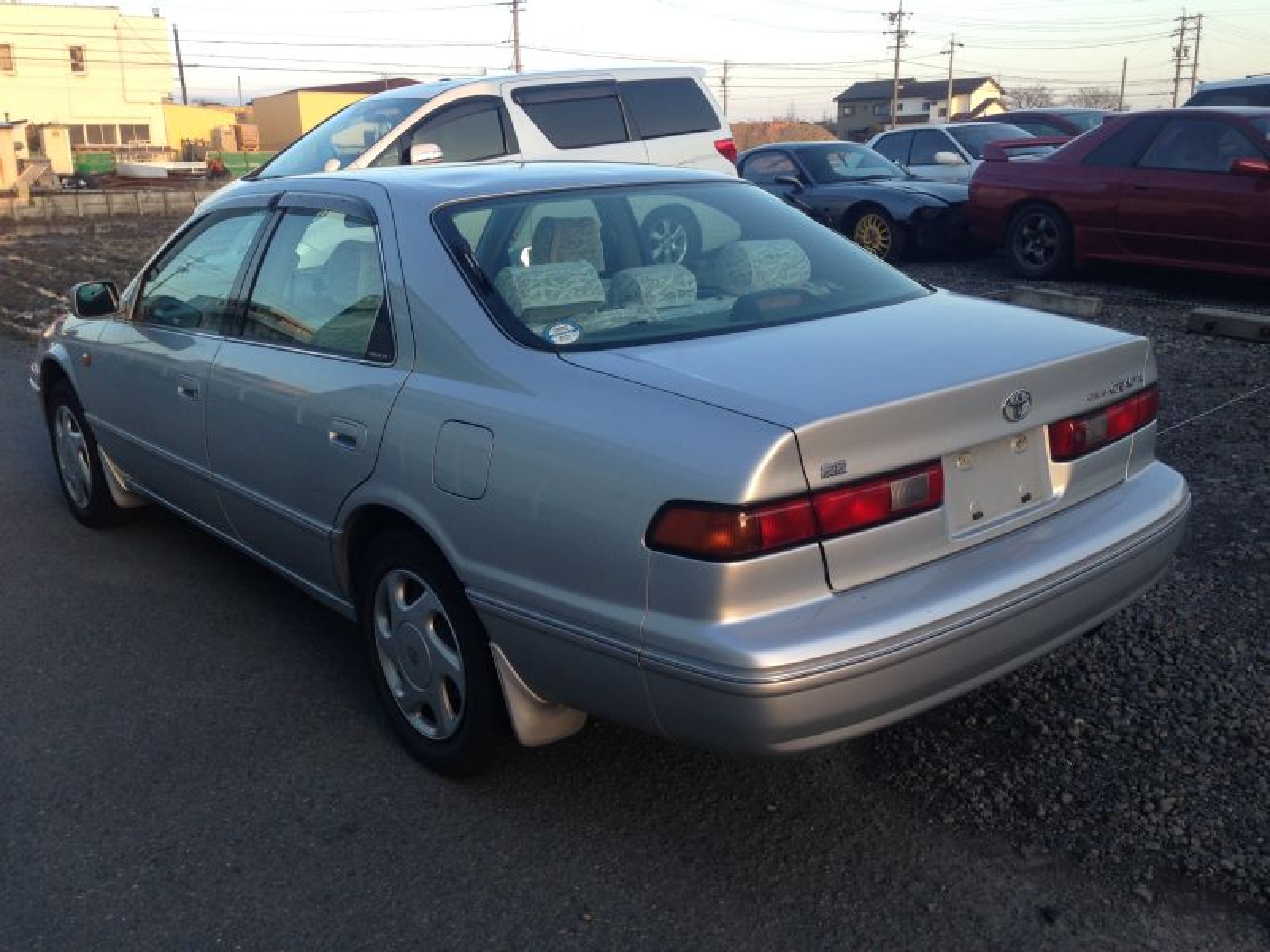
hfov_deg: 55.4
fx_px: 1211
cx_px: 635
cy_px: 476
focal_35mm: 33
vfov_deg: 42.9
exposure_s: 1/133
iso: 50
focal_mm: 4.12
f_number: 2.4
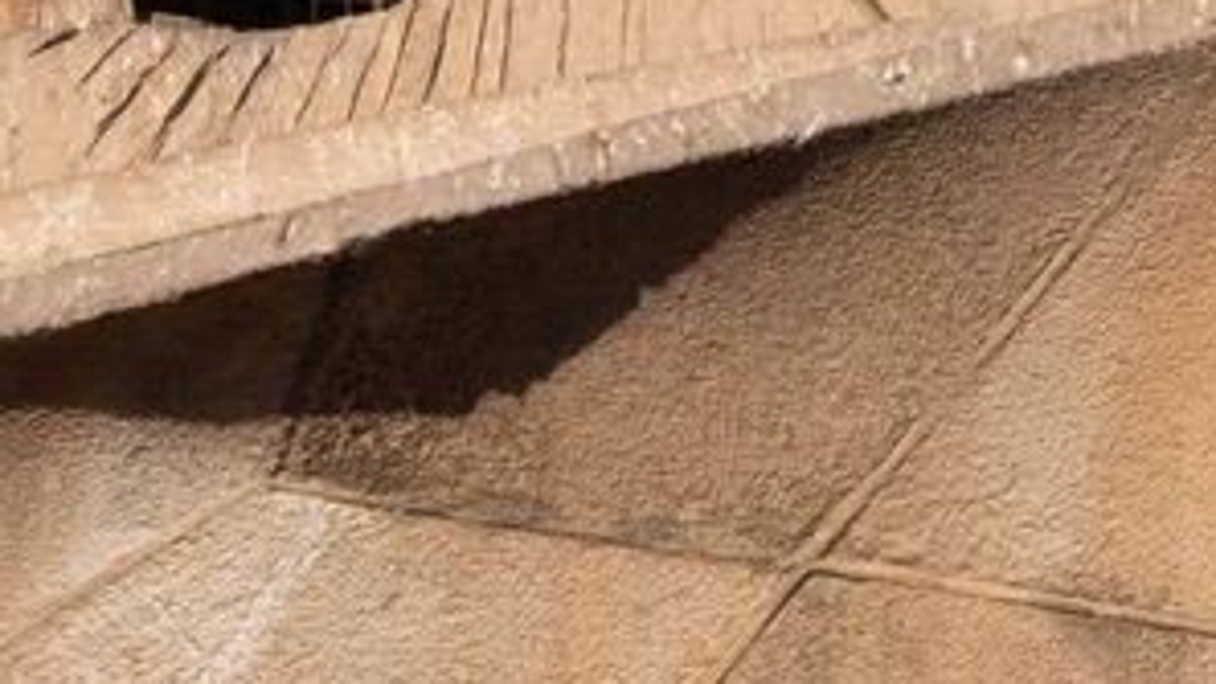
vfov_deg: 1.6
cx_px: 2223
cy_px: -944
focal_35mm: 744
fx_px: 23987
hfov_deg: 2.9
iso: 1250
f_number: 10
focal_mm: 110
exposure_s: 1/2000
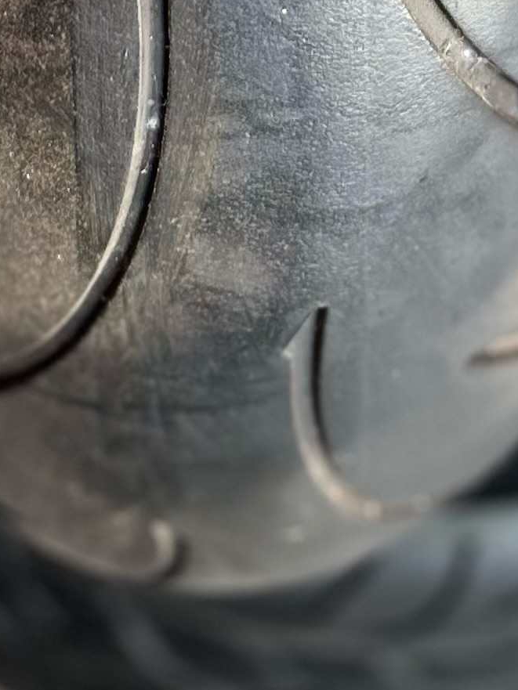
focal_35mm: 119
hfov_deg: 12.4
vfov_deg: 14.9
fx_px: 2374
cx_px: 164
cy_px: -470
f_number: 1.5
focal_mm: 5.7
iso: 100
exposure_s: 1/121
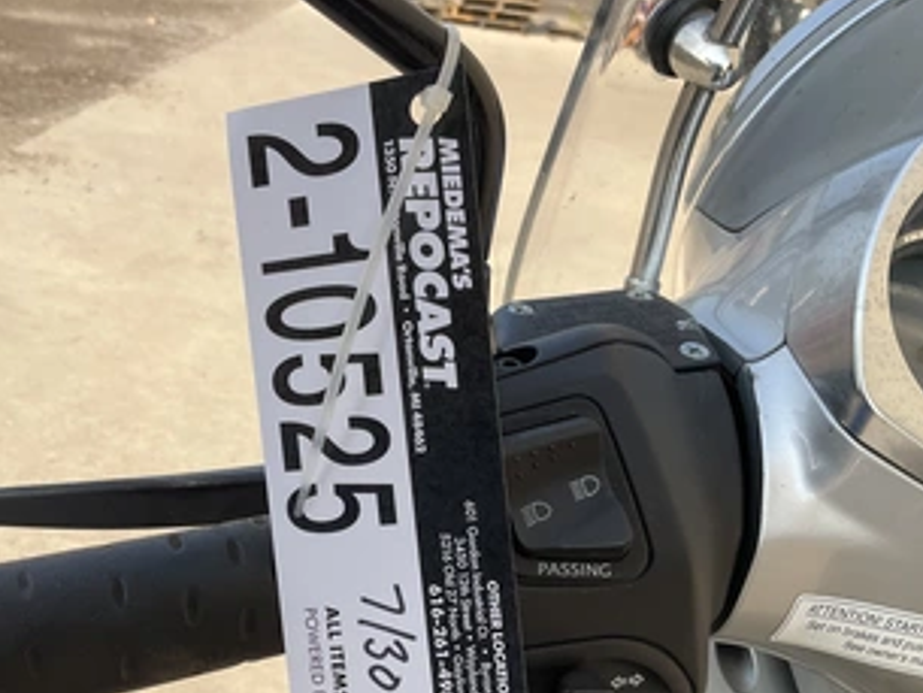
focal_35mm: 38
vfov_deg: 37.5
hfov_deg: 48.6
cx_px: 357
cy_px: 445
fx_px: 1014
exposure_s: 1/997
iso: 25
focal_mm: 3
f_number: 1.8
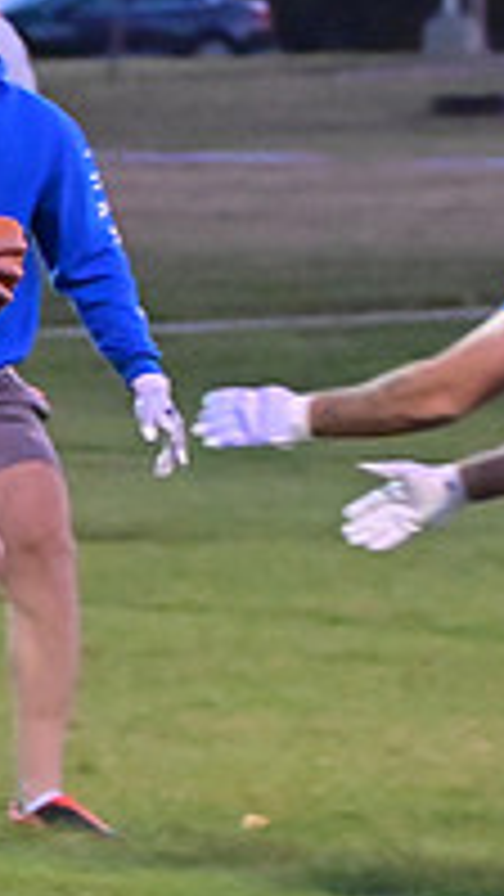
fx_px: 12444
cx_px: -405
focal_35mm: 524
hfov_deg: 2.3
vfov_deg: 4.1
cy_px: 529
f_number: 4
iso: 6400
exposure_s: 1/500
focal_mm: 115
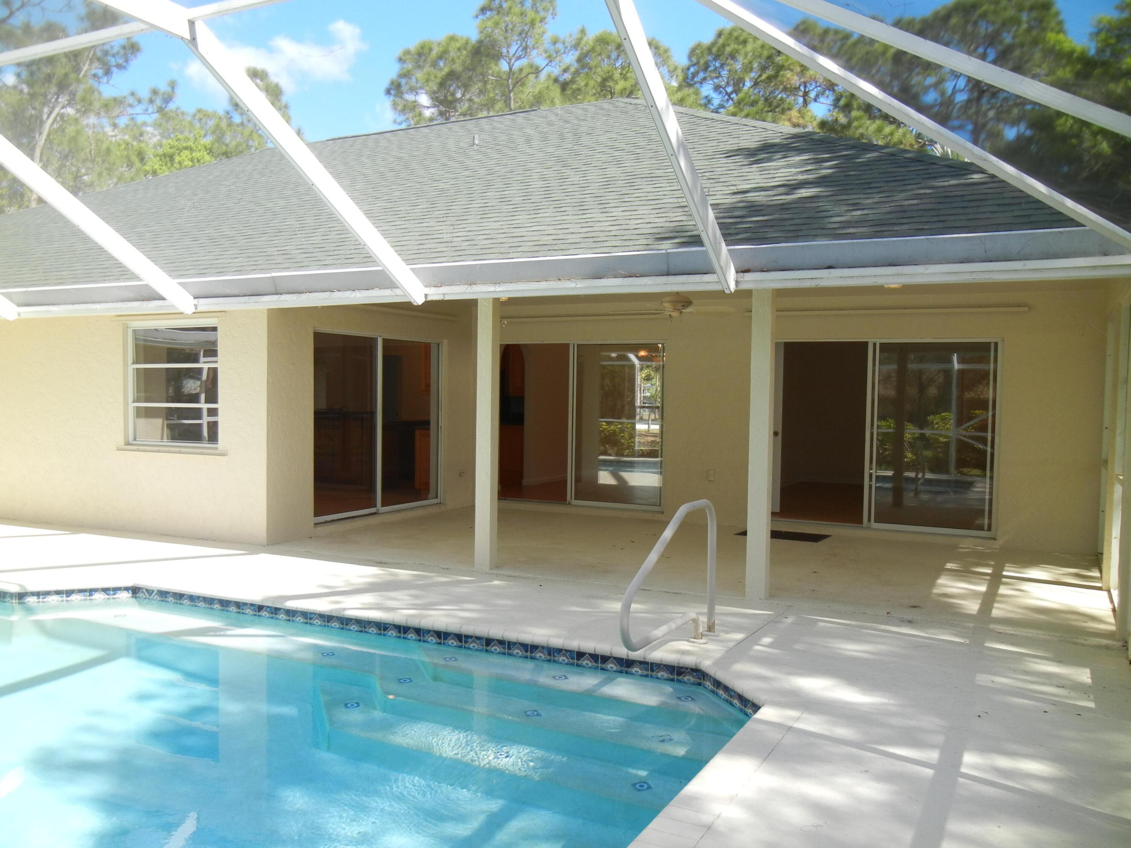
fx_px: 980
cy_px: 424
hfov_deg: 60.0
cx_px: 566
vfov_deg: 46.8
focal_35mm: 30
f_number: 3.5
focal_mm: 5.4
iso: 160
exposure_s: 1/395
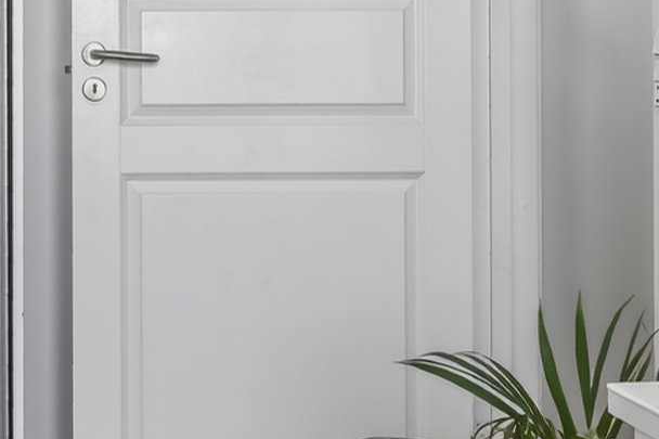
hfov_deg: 24.2
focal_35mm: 80
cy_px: 55
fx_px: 1464
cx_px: 0
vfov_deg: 16.8
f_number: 8
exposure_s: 1/40
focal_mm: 19
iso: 400
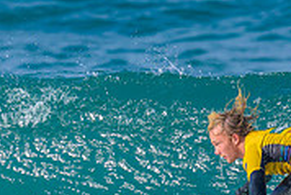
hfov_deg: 0.6
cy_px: 135
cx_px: 210
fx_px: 28913
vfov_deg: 0.4
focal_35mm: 3574
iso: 400
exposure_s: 1/2000
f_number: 6.3
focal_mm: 800
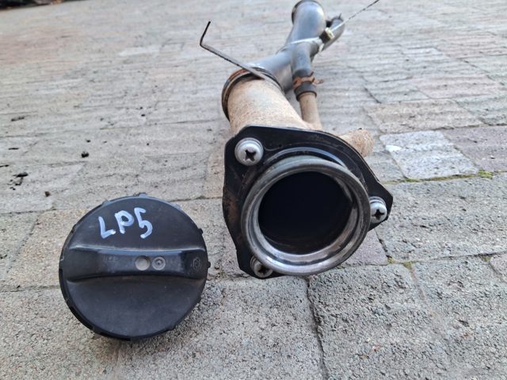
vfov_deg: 53.0
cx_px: 254
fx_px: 381
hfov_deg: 67.3
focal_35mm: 26
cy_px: 190
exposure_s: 1/40
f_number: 1.8
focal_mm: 3.98
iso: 64
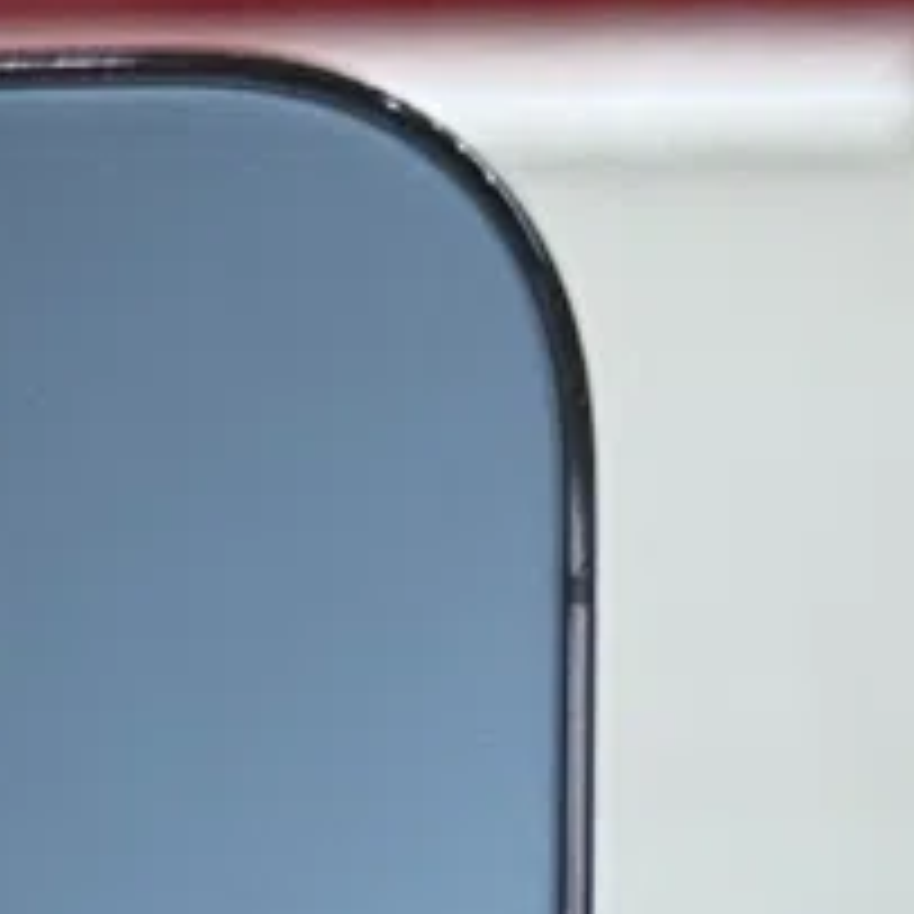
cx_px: -928
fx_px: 8544
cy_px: 2308
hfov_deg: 6.0
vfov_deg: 5.9
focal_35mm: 286
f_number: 1.78
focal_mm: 6.76
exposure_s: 1/377
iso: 64
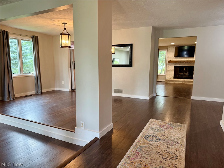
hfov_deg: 71.6
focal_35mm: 24
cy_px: 84
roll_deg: -0.2
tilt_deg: -7.1
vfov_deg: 56.8
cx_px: 112
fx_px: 155
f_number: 1.78
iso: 250
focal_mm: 6.76
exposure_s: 1/60
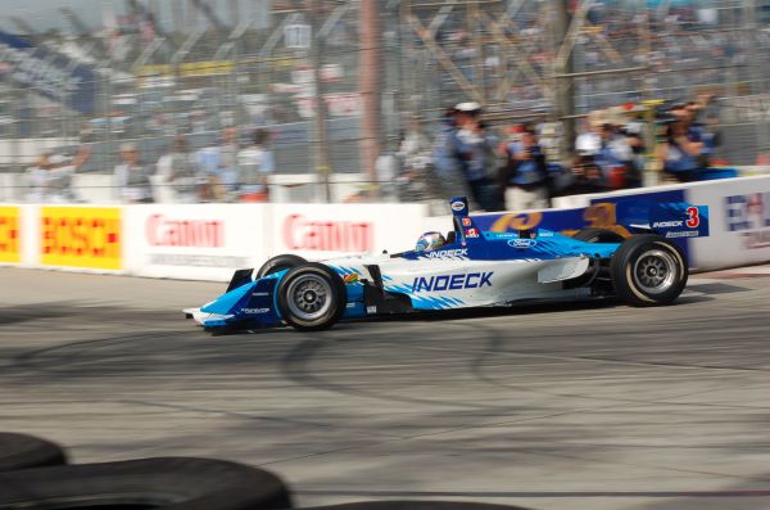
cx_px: 385
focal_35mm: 105
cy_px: 255
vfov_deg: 13.0
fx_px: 2240
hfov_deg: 19.5
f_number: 20
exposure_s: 1/100
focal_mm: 70
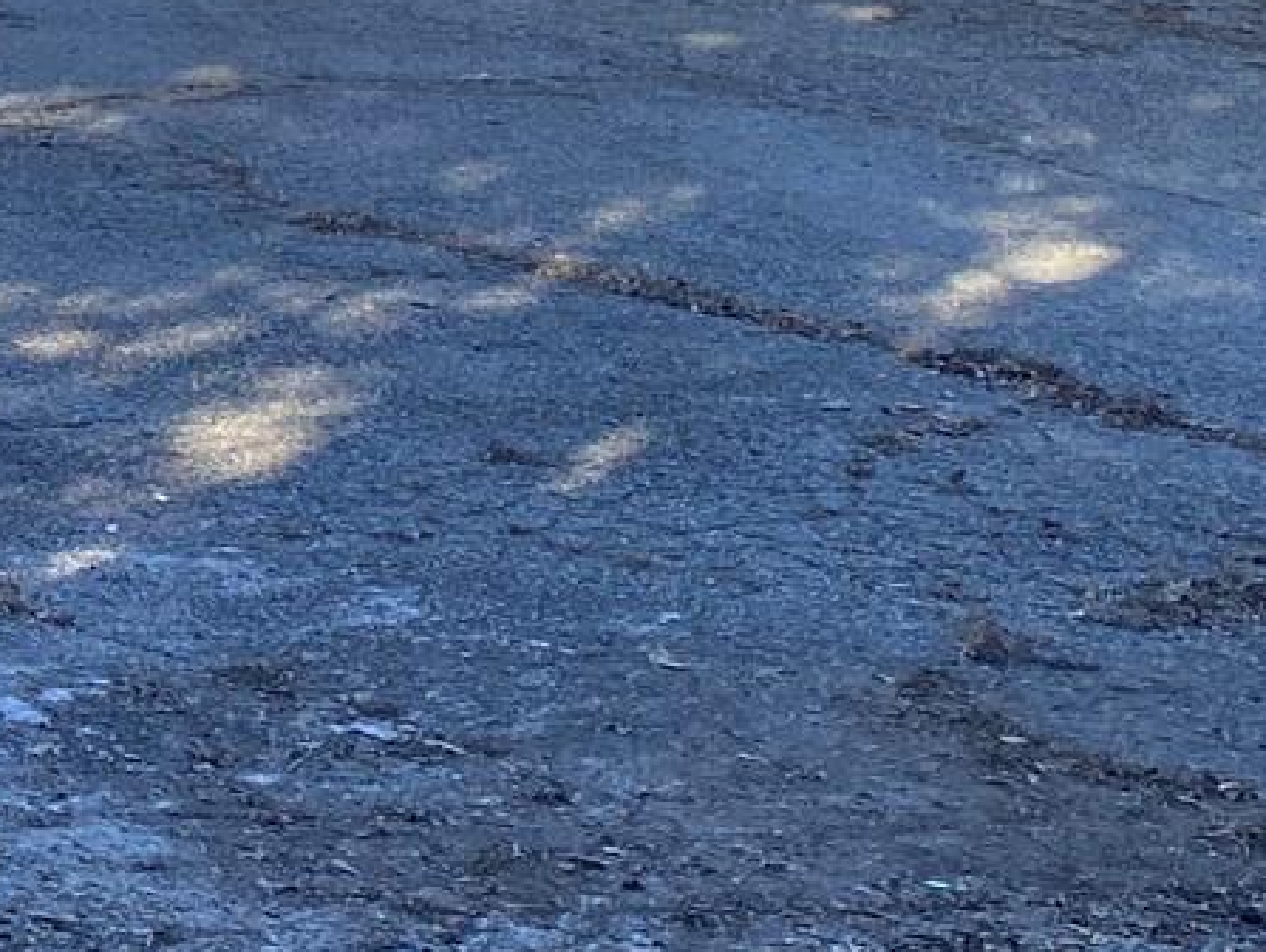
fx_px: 4356
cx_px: -850
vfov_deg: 12.2
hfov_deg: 14.9
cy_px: -128
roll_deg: -2.6
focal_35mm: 119
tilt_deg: -10.4
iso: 32
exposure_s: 1/927
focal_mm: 4.25
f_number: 1.8
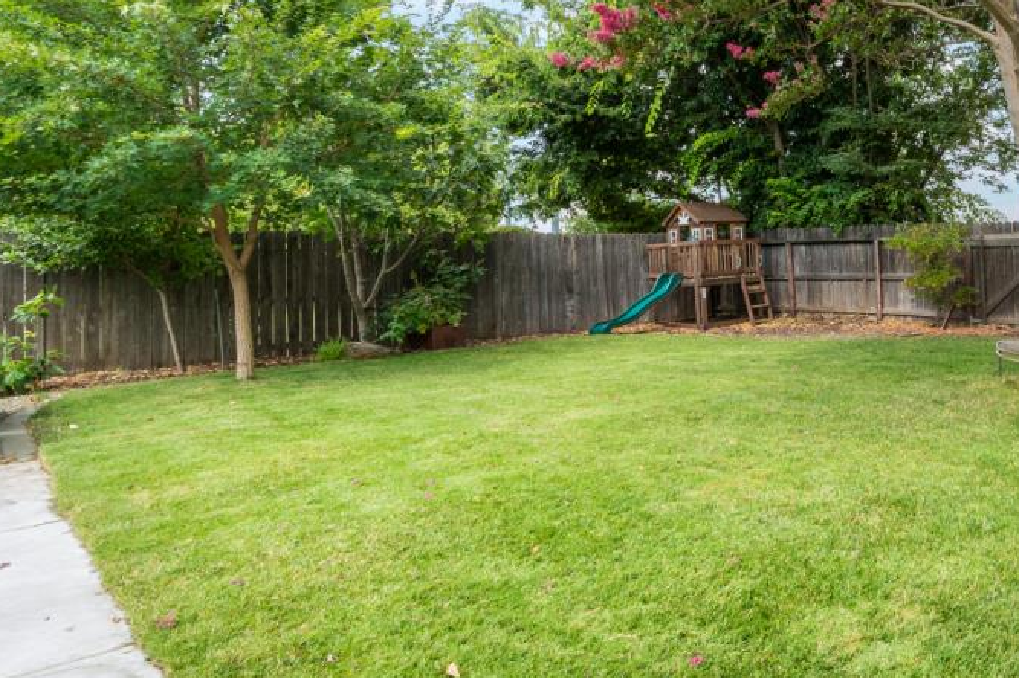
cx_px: 959
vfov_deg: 47.1
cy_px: 224
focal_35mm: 27
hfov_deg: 55.9
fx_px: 764
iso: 100
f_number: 10
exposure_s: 1/13
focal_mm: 12
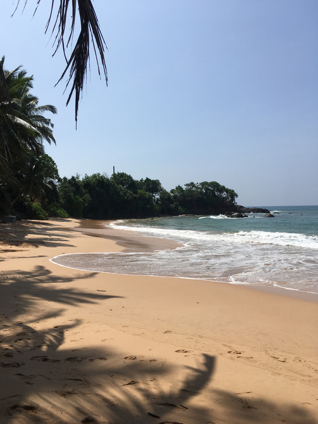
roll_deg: +1.6
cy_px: 212
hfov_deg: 48.2
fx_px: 355
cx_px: 159
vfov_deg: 61.7
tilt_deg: -0.8
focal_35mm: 29
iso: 25
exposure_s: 1/2959
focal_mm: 4.15
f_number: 2.2
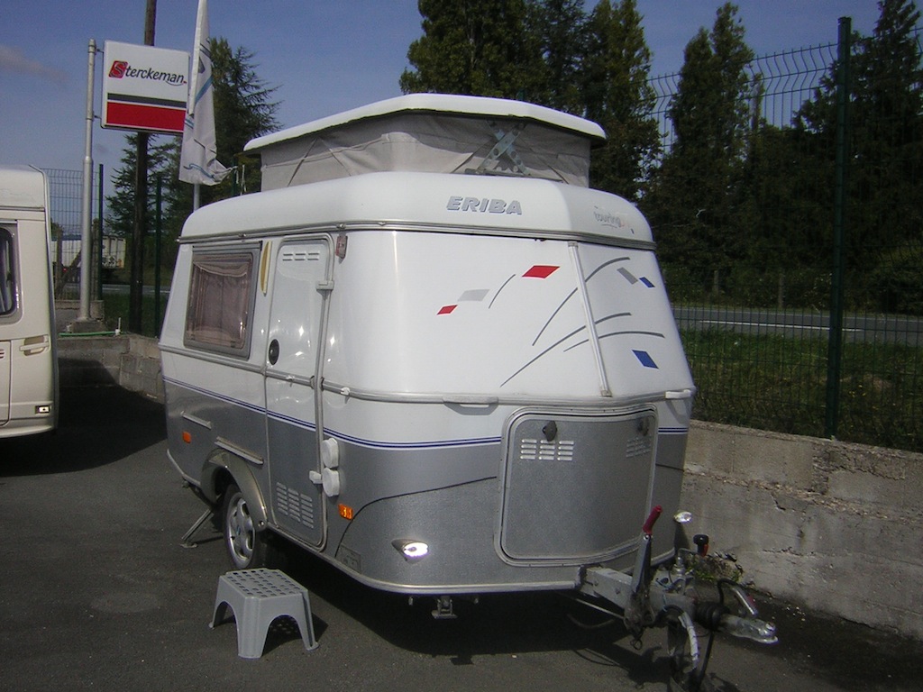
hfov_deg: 51.4
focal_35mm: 36
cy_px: 346
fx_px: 960
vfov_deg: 39.7
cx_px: 462
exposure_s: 1/1244
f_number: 5.2
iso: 71
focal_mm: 4.7
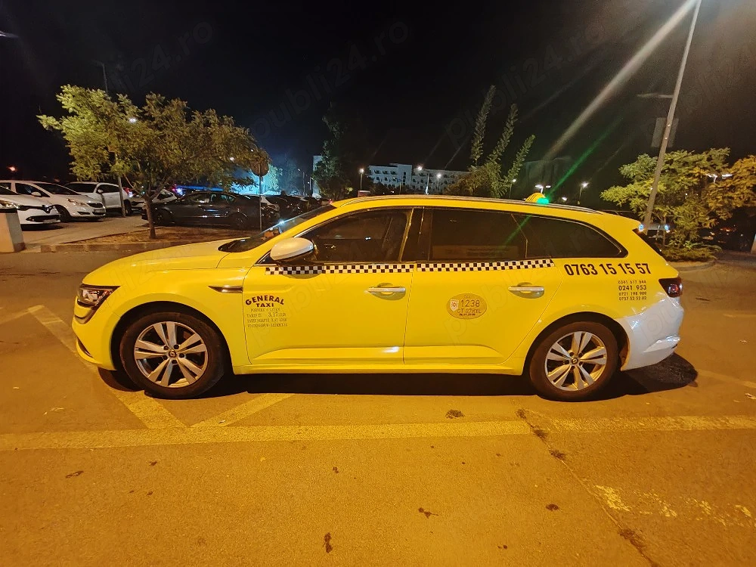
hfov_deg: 94.5
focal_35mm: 16
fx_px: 349
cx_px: 378
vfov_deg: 78.1
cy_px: 284
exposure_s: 1/20
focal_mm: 1.96
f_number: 2.2
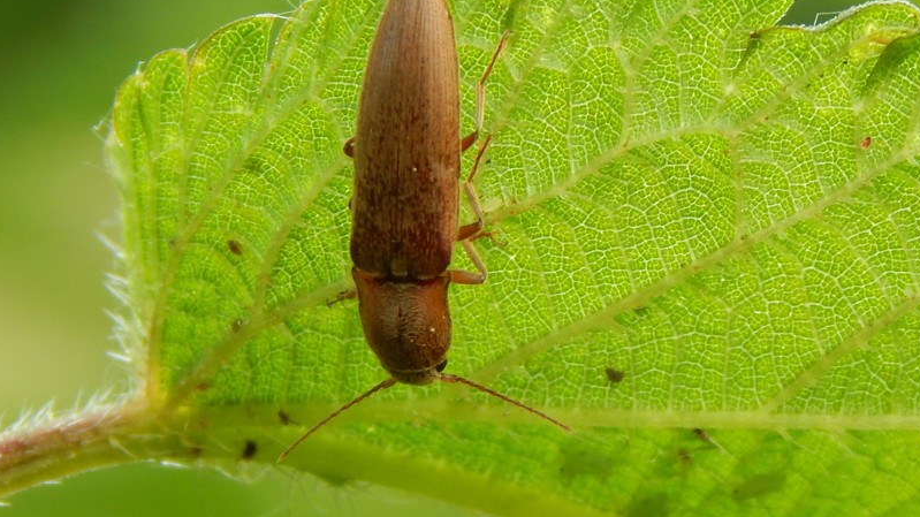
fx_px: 4000
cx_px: 448
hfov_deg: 13.1
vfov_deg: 7.4
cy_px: 187
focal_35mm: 164
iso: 125
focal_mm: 25.3
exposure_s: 1/50
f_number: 4.9
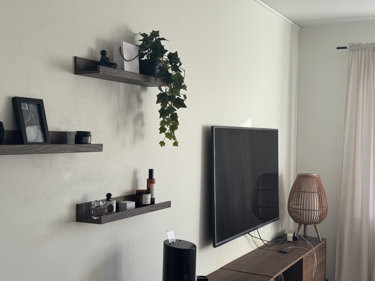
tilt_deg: -1.0
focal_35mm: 48
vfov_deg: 30.3
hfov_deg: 39.7
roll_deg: -0.7
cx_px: 188
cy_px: 140
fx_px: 520
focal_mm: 6.76
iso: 80
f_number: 1.78
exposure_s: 1/121
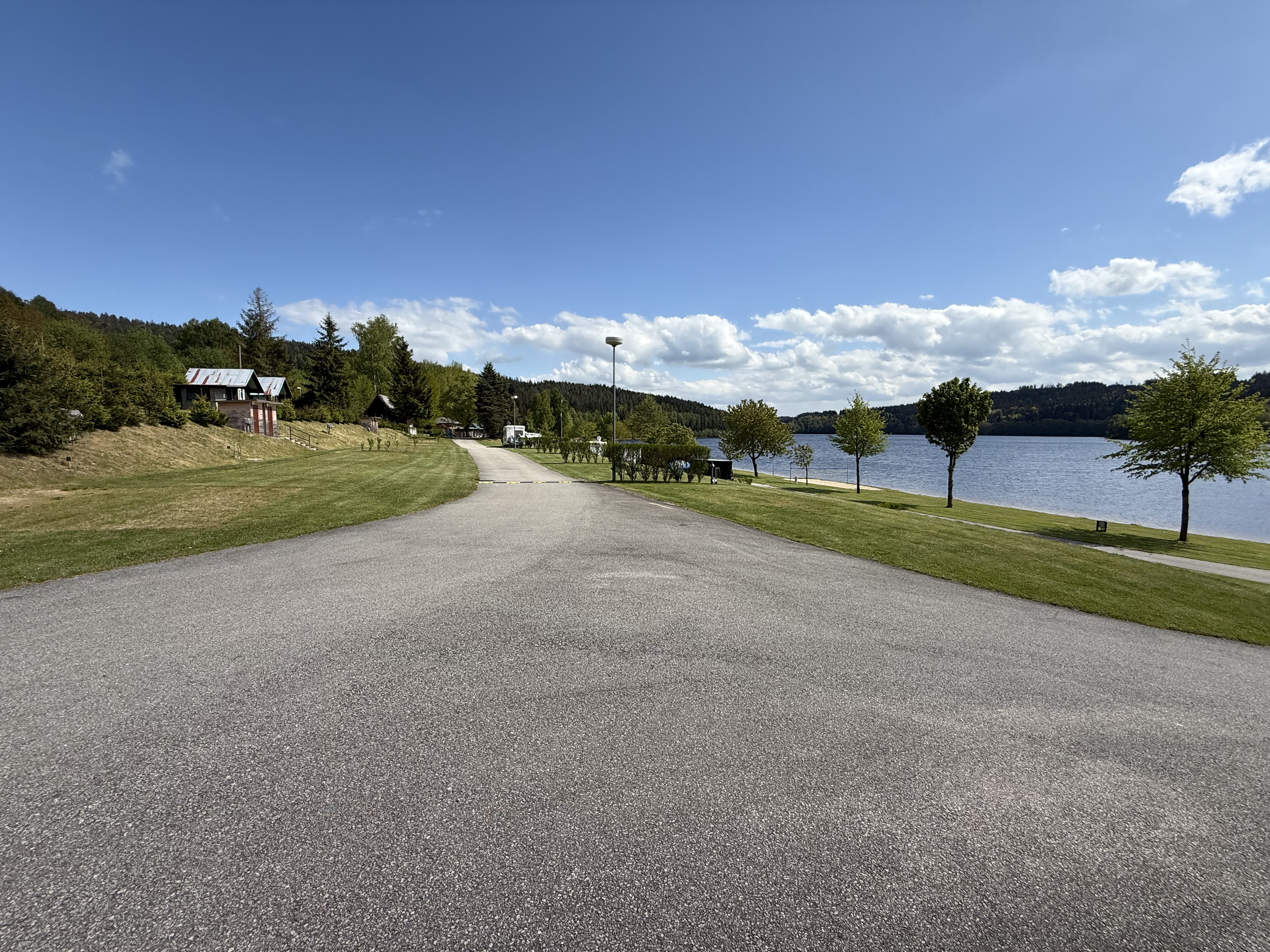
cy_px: 476
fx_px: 514
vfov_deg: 85.7
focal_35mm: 14
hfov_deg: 102.1
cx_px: 635
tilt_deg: -3.5
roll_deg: -0.4
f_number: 2.2
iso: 50
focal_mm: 2.22
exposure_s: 1/3460
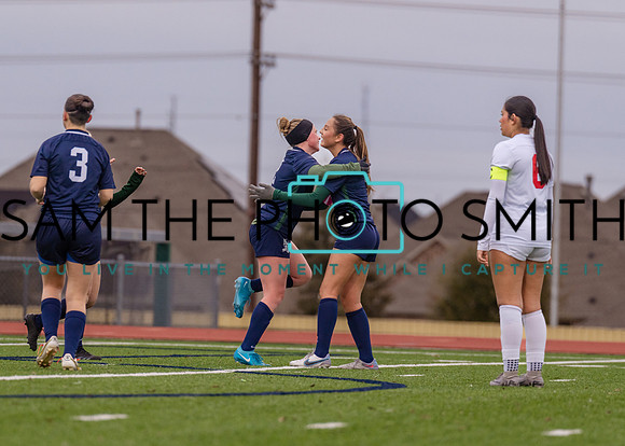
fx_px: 6459
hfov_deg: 5.5
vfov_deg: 4.0
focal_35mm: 364
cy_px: 235
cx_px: 293
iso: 800
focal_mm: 280
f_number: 4.5
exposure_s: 1/1250
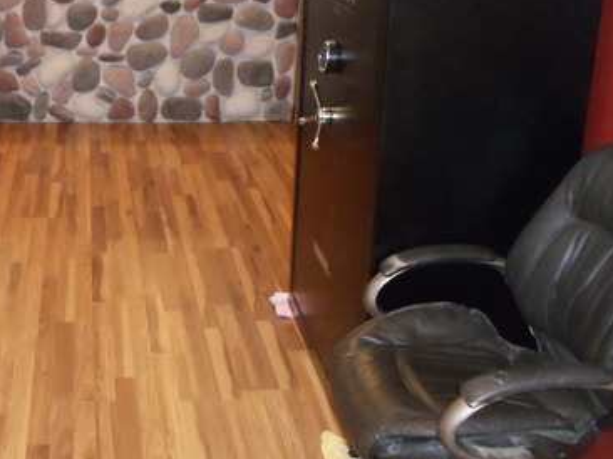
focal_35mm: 77
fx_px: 1363
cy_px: 151
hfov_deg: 24.9
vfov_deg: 19.1
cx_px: 119
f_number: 3.5
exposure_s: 1/30
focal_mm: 6
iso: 800
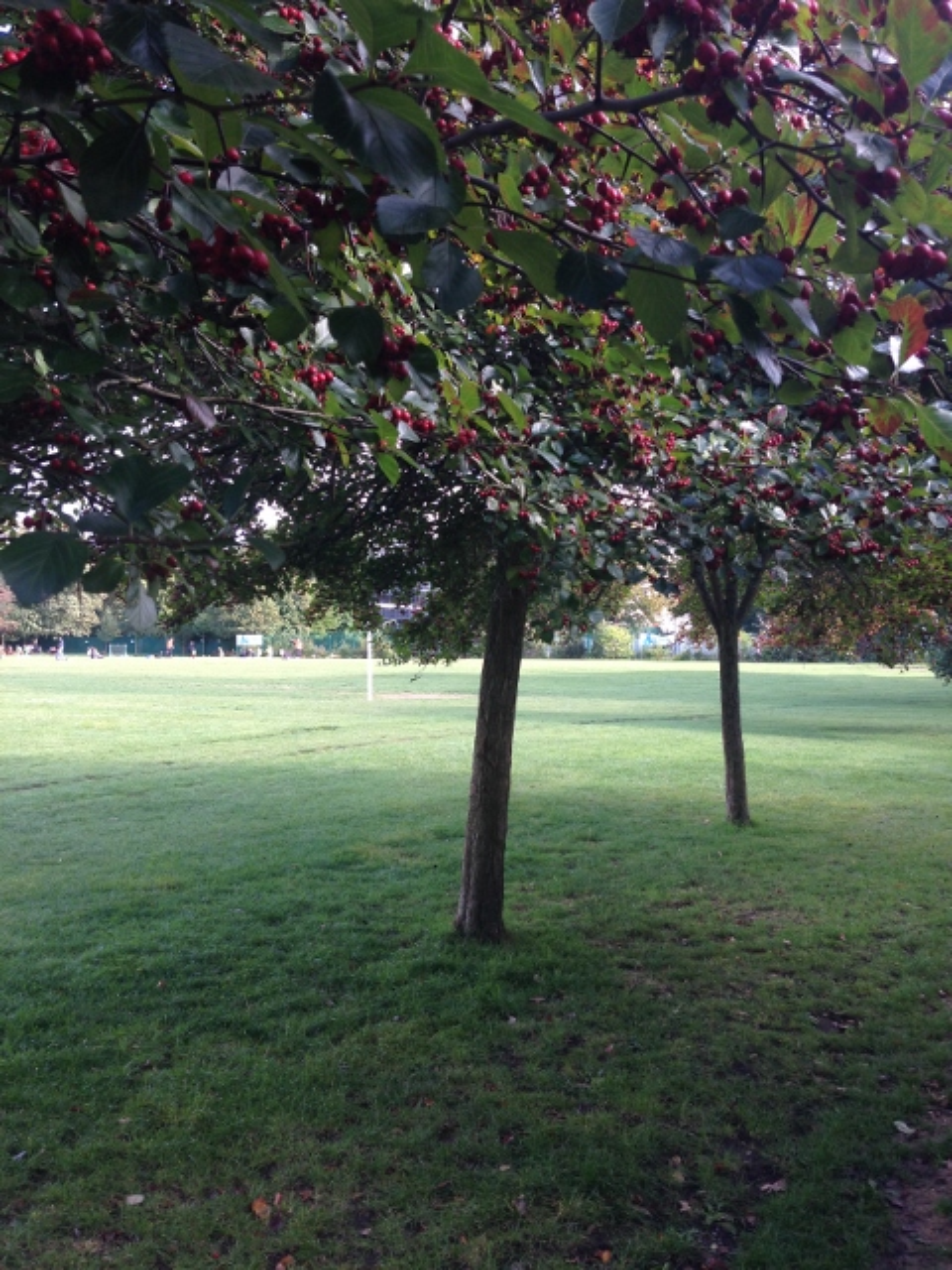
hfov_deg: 42.9
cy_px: 635
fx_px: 1210
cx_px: 476
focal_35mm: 33
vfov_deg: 55.4
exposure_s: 1/120
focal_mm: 4.12
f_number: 2.4
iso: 50
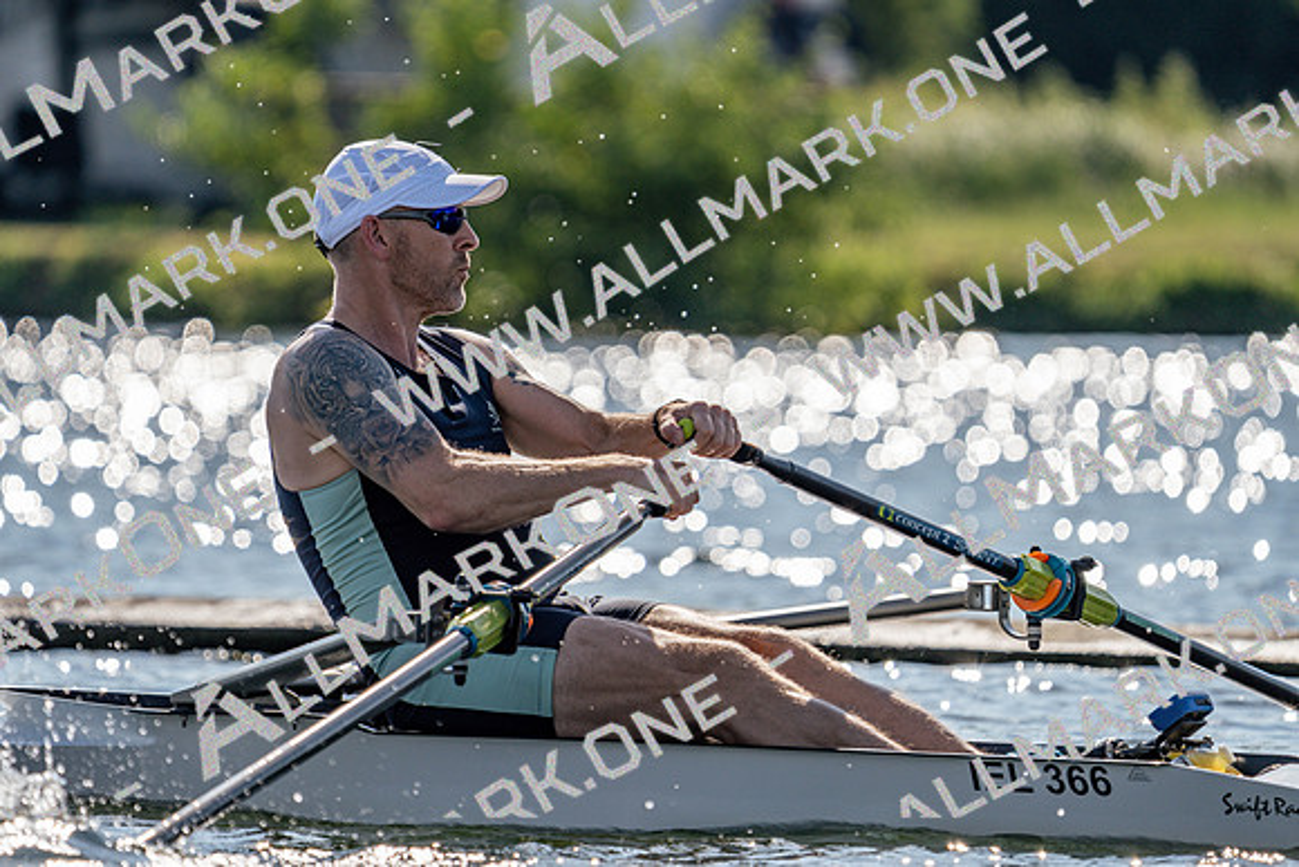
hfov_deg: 4.9
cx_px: 650
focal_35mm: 422
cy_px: 434
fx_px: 15230
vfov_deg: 3.3
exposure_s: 1/1600
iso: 100
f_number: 6.3
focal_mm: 422
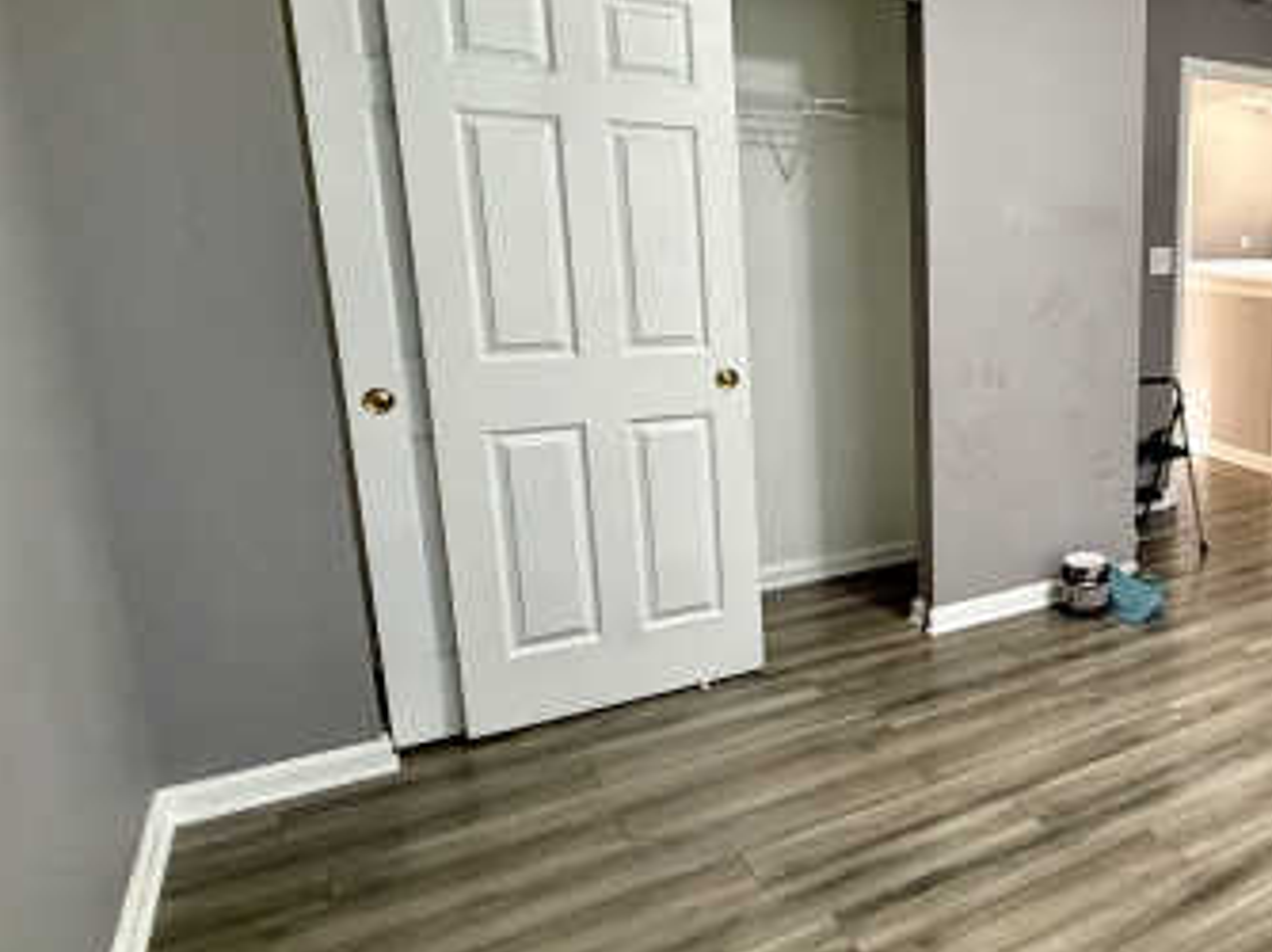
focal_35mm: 28
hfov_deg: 54.3
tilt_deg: -11.2
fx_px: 1028
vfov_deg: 49.6
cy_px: 426
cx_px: 1171
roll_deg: -0.9
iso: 500
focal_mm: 2.22
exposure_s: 1/60
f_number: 2.2
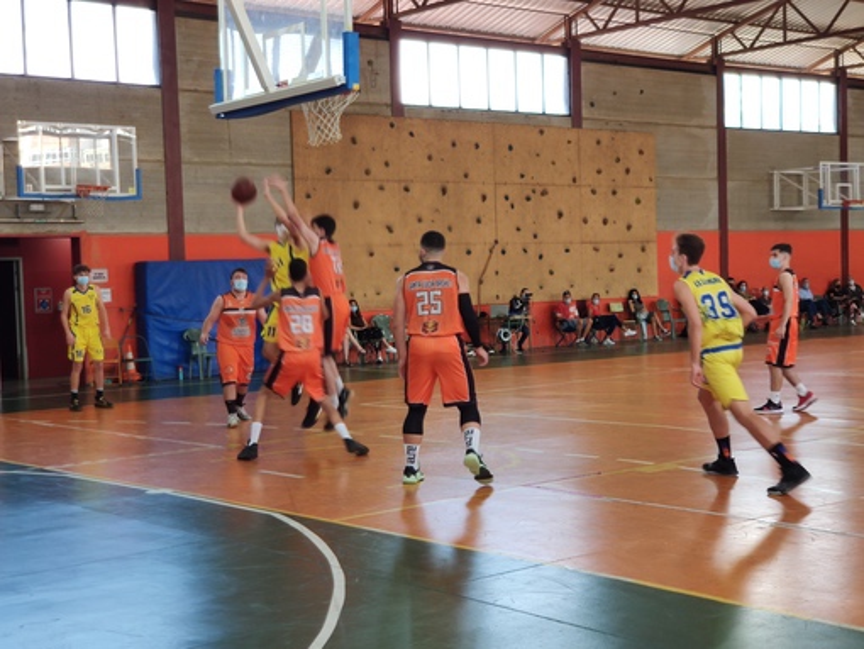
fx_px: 1323
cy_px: 324
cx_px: 432
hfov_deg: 36.2
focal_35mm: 53
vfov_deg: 27.5
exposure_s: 1/50
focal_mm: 6.22
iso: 258
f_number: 2.2
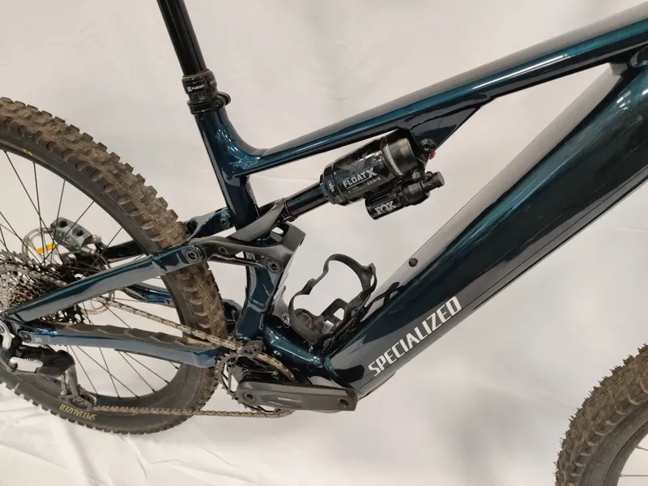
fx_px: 505
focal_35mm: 27
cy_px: 243
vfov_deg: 51.4
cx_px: 324
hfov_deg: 65.3
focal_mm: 4.75
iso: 640
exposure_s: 1/50
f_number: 1.65
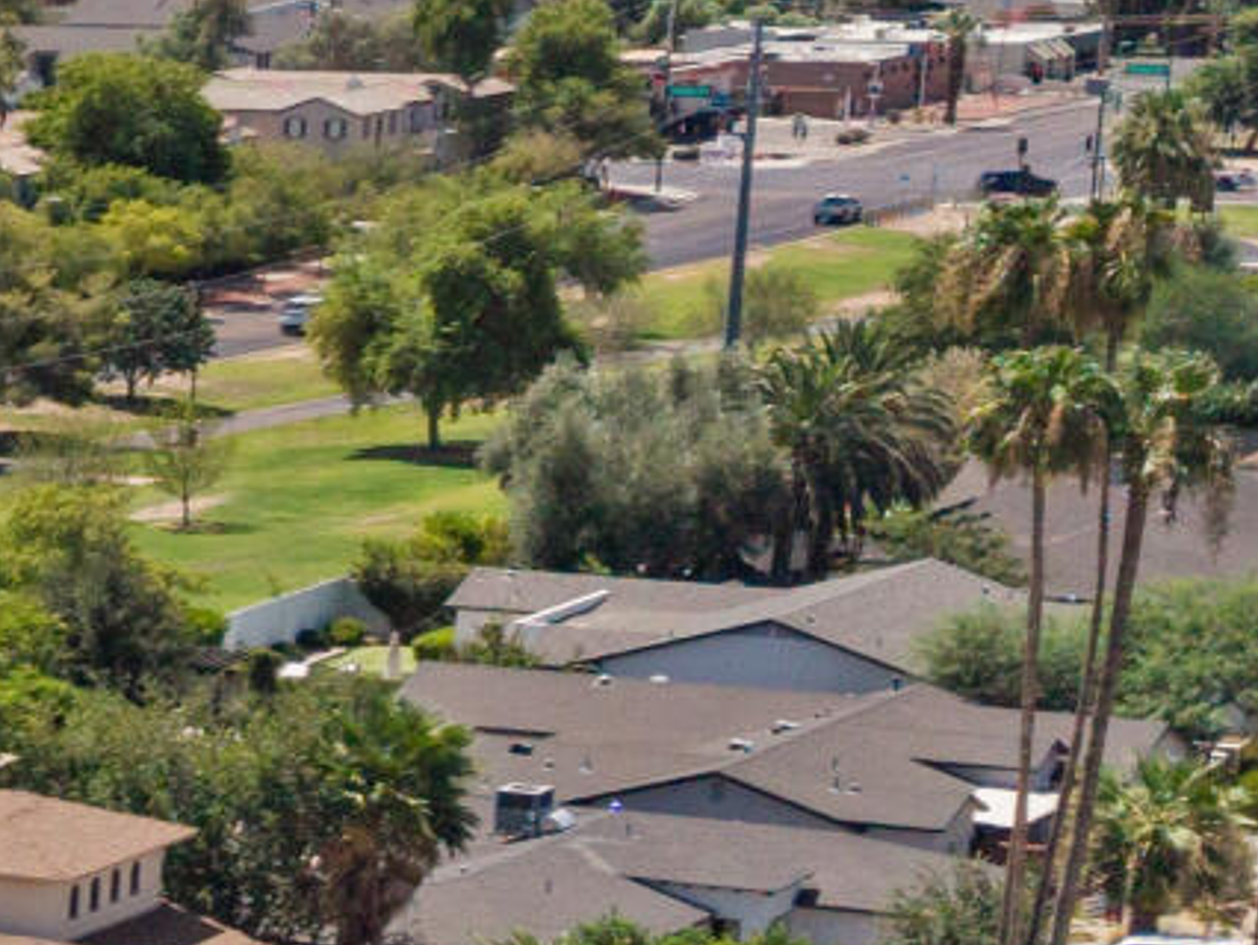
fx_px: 6145
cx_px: -2386
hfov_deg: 9.4
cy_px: 998
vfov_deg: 8.7
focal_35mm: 169
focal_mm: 8.67
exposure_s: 1/6000
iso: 200
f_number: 1.8
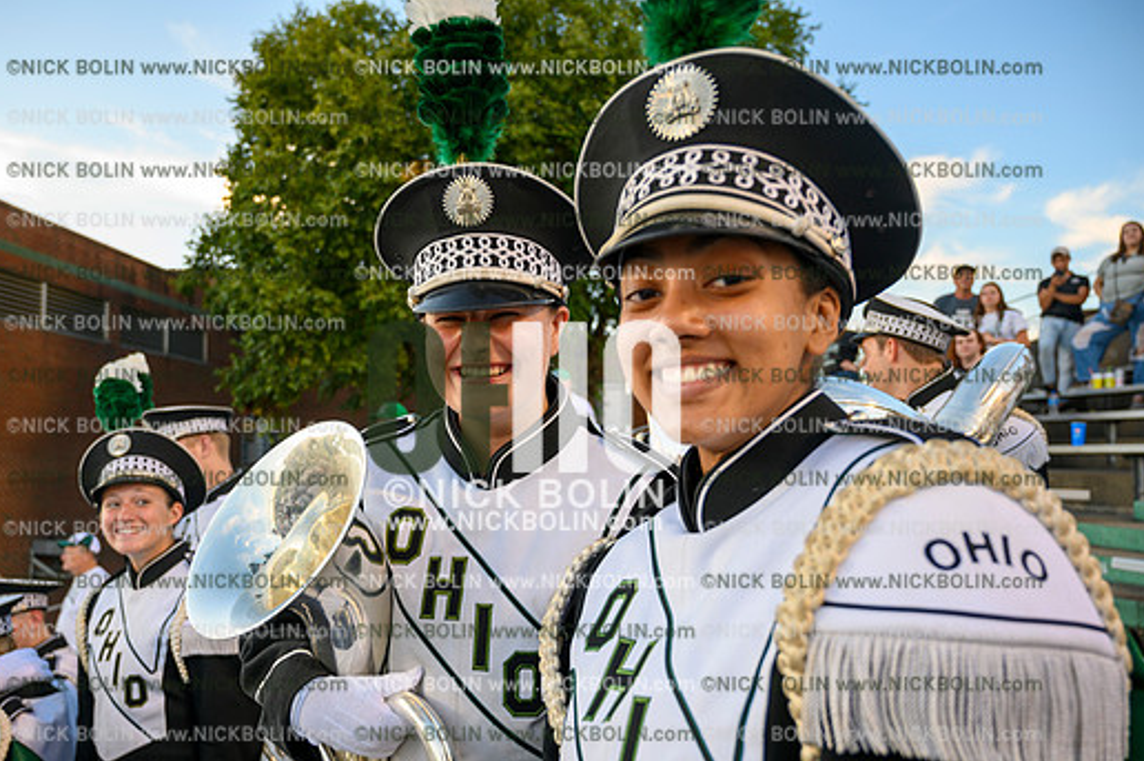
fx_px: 857
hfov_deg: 67.3
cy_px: 426
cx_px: 523
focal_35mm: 27
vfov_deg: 47.7
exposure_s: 1/50
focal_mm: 24
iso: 100
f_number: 4
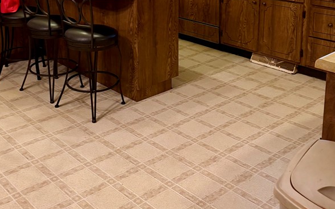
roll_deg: +1.9
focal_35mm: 48
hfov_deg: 41.5
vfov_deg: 25.6
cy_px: 3
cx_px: 123
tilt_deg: -8.3
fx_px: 438
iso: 250
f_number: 1.6
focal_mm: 5.96
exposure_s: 1/60
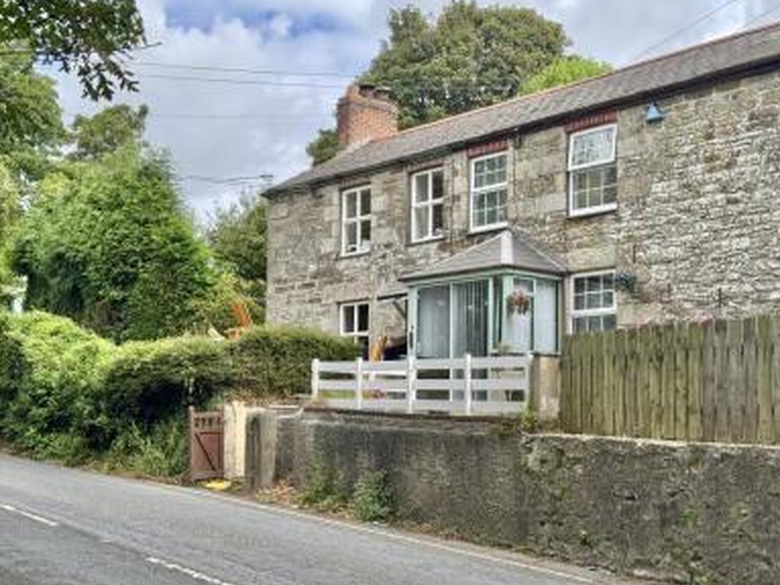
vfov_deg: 27.5
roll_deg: -1.2
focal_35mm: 53
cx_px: 427
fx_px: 1194
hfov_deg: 36.2
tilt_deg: +5.4
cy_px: 303
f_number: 1.78
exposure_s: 1/1193
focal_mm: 6.76
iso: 64
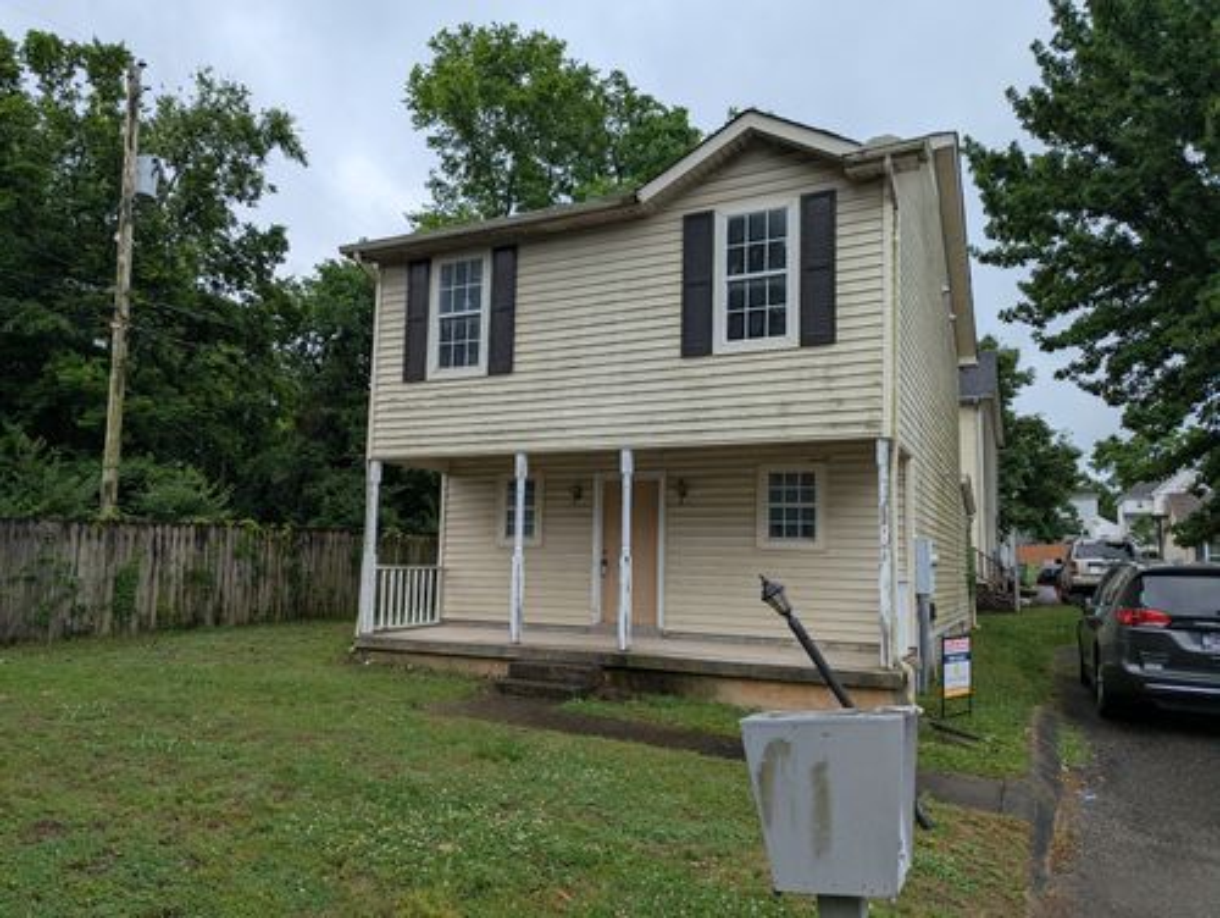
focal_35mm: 24
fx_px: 847
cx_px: 610
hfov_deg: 71.5
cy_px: 459
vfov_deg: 56.9
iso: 48
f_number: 1.85
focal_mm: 6.81
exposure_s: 1/1490
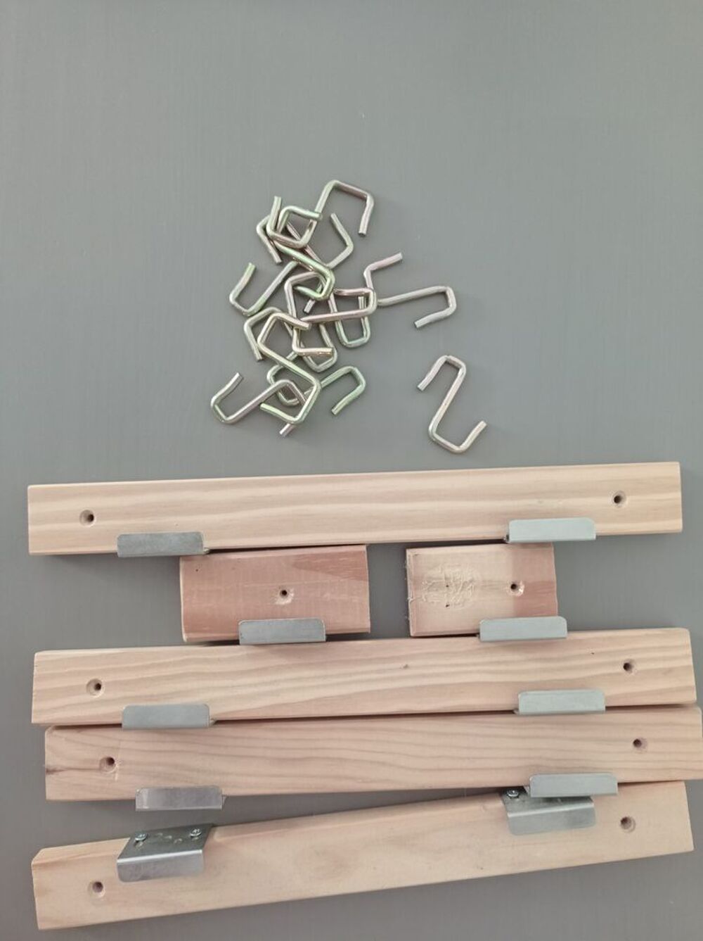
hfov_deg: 49.7
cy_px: 470
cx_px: 352
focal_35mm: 28
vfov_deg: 63.5
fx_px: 760
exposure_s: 1/25
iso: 600
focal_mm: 4.7
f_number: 1.79
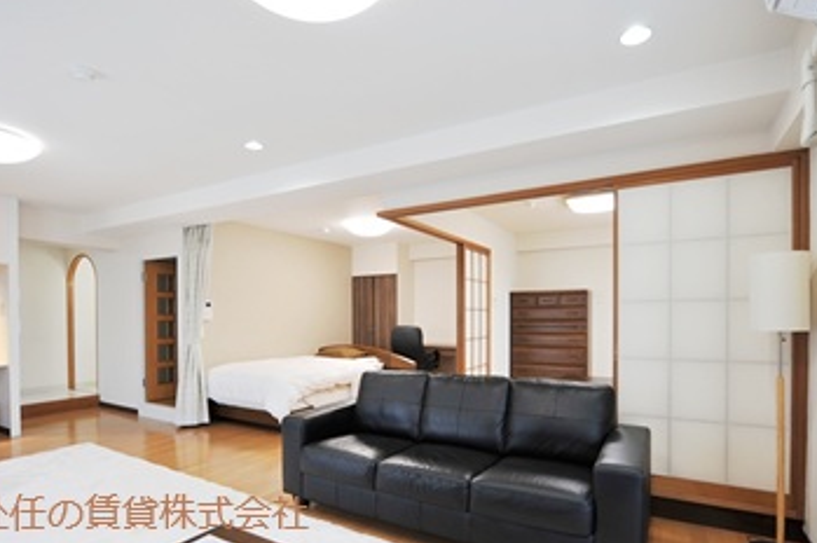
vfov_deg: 64.0
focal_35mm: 19
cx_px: 393
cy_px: 319
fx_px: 431
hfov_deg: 86.9
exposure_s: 1/50
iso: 200
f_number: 3.5
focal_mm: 14
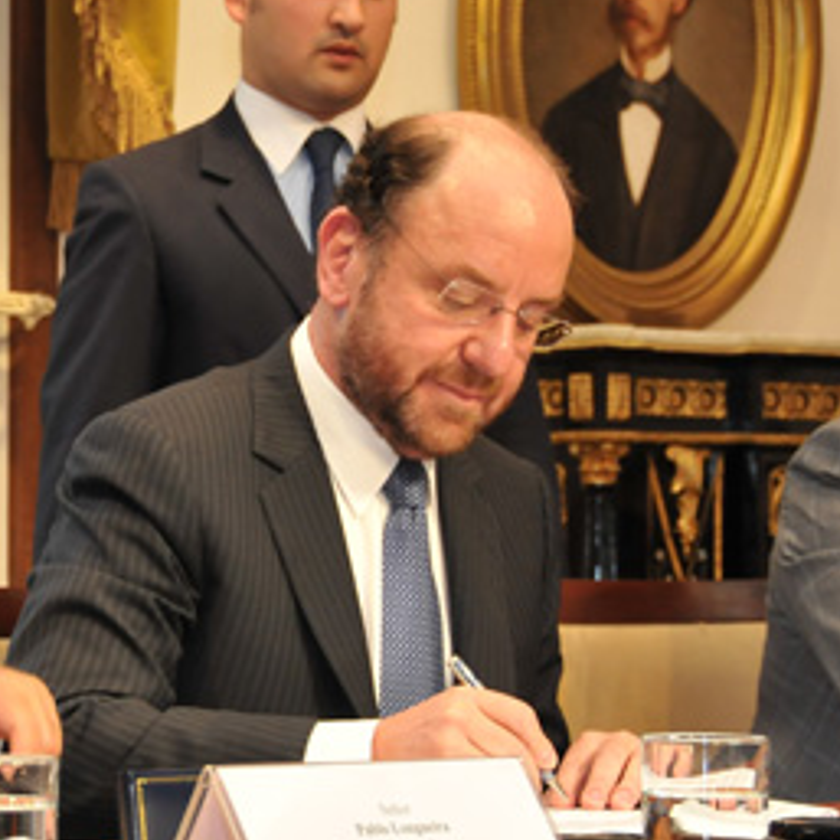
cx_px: -72
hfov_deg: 12.0
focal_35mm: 143
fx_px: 3926
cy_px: 476
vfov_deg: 12.2
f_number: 5.6
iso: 800
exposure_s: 1/100
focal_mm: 48
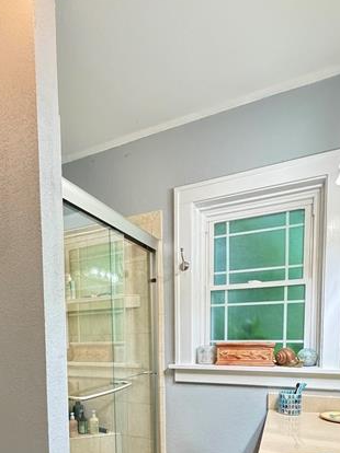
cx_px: 105
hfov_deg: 51.7
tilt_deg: -3.9
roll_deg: +0.9
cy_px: 360
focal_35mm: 26
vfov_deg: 61.9
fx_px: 341
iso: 640
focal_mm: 2.22
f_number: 2.2
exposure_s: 1/60
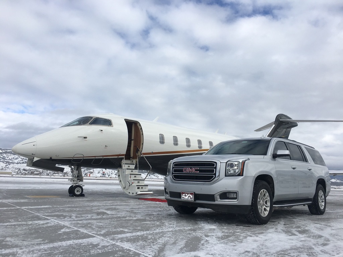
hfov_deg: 61.7
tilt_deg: +9.9
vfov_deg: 48.2
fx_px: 287
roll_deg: -2.2
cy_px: 128
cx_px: 172
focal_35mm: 29
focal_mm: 4.15
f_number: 2.2
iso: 25
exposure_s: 1/1832
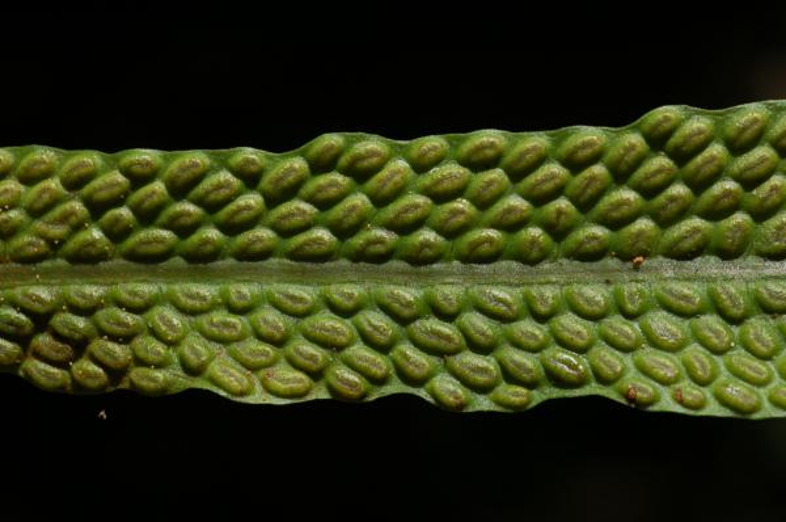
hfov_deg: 22.7
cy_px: 261
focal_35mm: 90
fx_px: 1962
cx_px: 393
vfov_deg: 15.1
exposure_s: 1/160
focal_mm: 60
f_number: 13
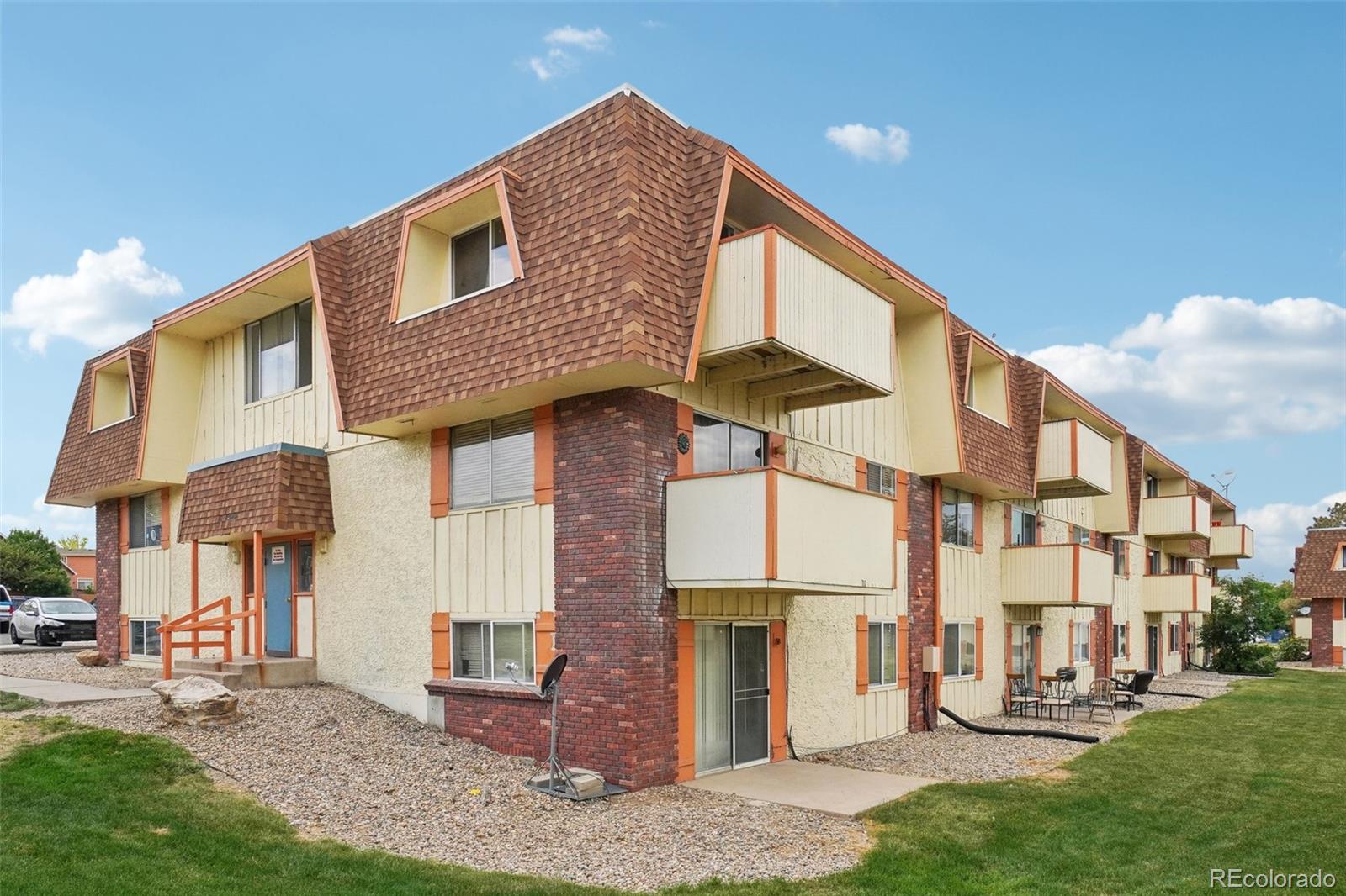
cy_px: 448
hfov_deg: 81.2
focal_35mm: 21
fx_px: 785
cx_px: 673
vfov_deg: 59.5
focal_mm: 14
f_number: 8
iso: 400
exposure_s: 1/640
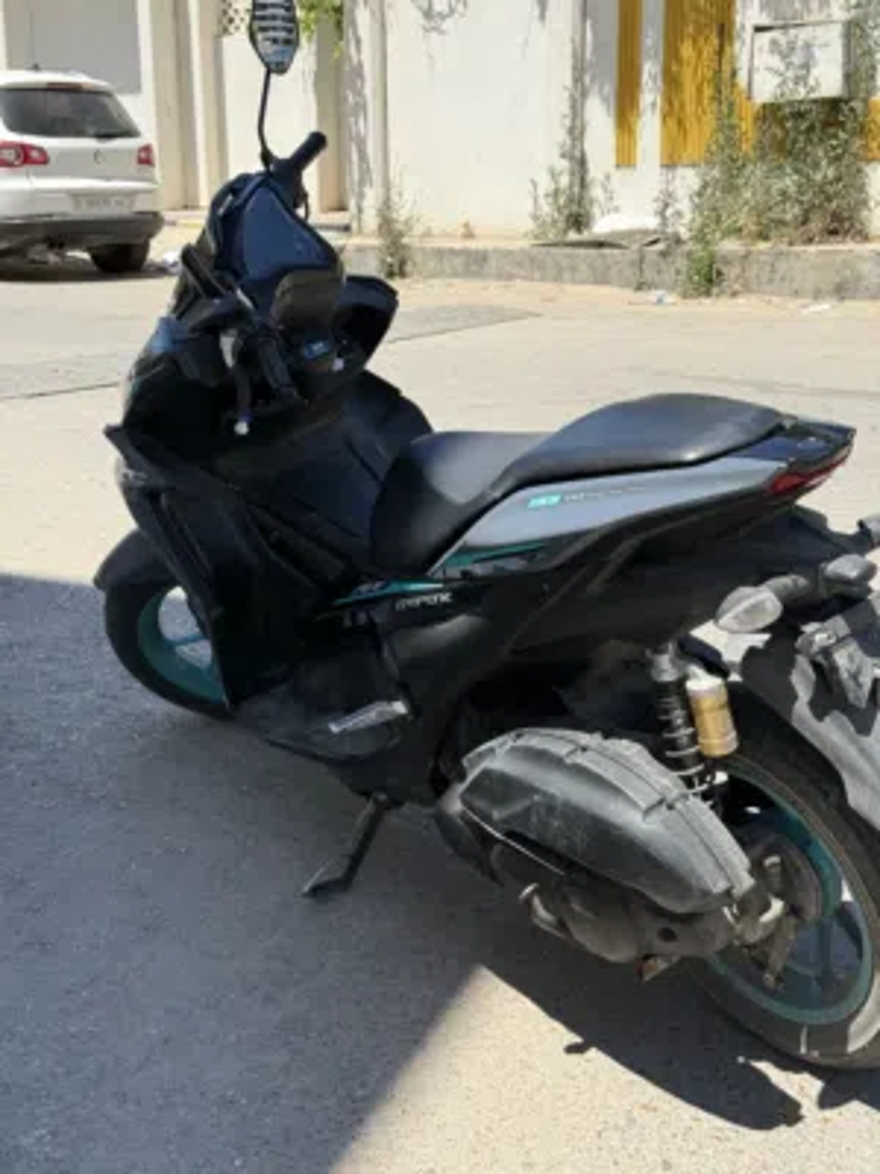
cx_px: 440
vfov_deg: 39.7
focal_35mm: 48
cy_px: 587
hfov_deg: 30.3
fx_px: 1627
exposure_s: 1/3891
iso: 80
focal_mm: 6.76
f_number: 1.78
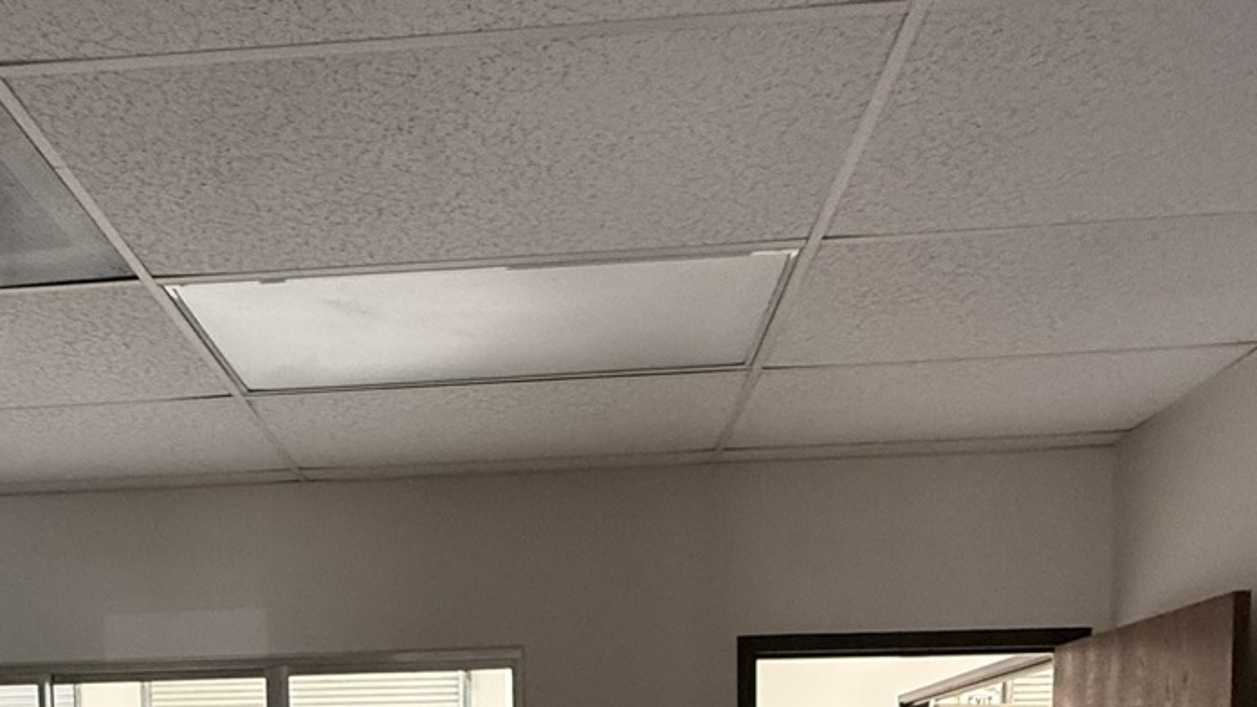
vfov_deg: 28.3
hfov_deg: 56.0
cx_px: 476
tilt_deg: -4.3
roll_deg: +1.6
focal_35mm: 35
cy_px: 895
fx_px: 1167
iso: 320
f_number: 2.2
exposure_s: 1/99
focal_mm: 2.22
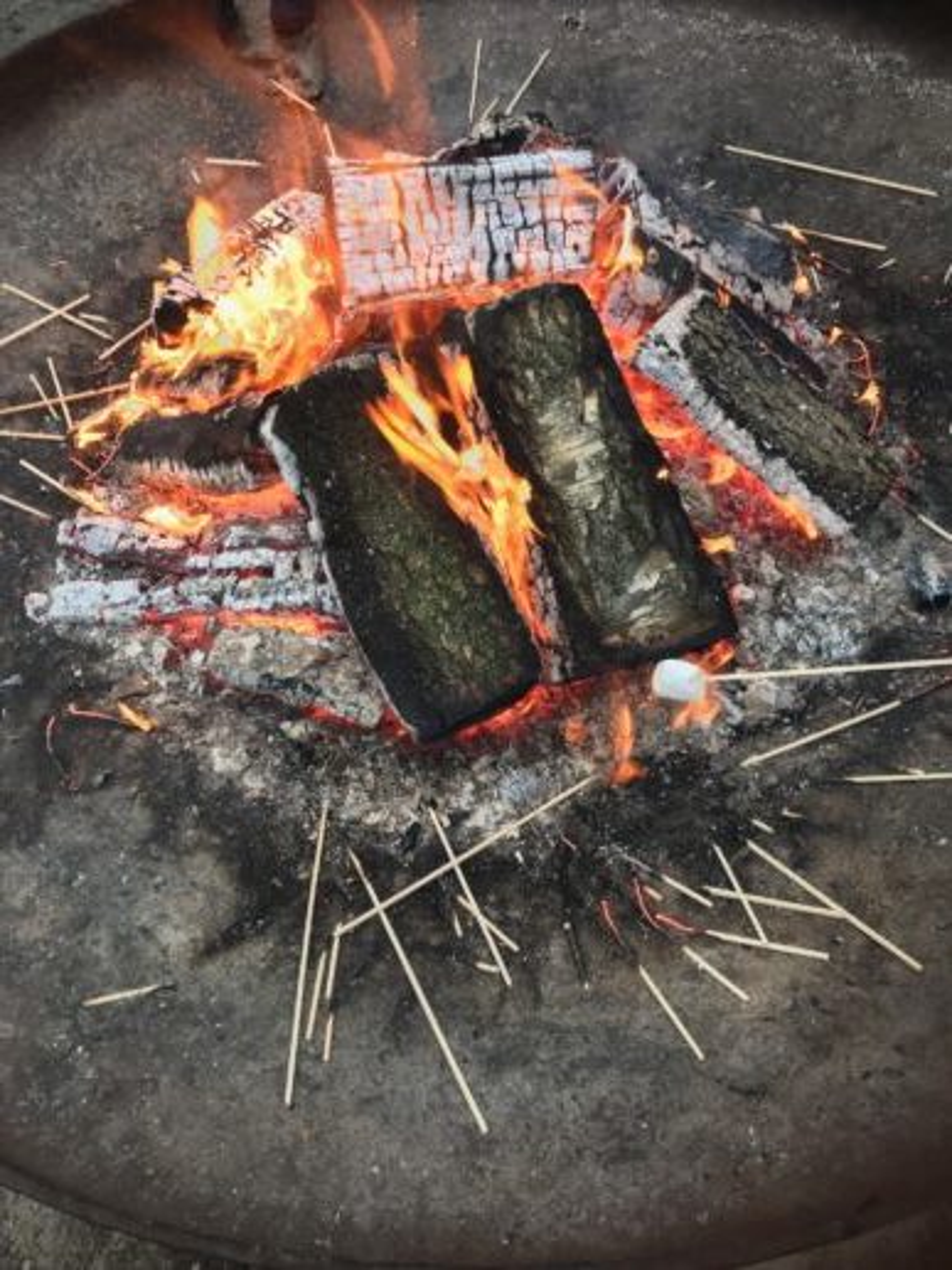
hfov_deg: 49.7
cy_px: 635
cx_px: 476
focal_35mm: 28
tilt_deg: -55.3
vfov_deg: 63.4
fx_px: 1027
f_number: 1.8
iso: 25
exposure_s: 1/50
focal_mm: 3.99
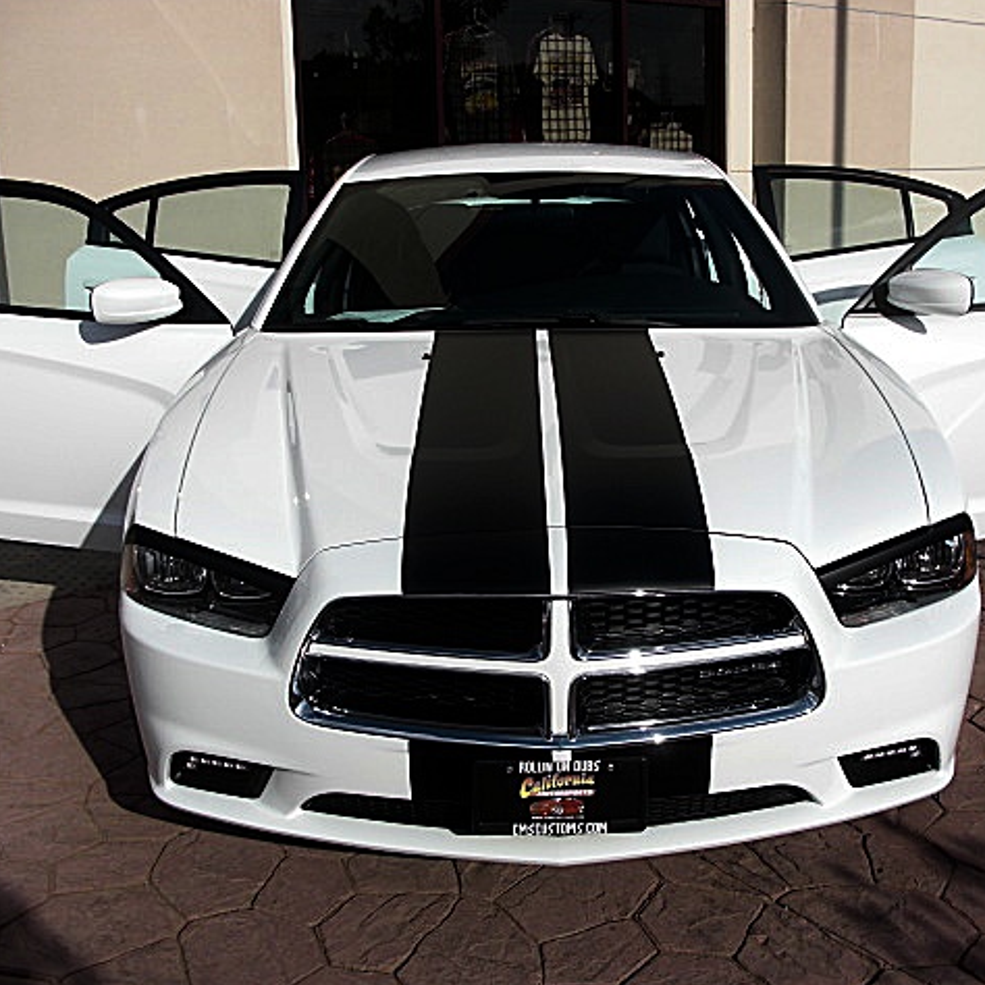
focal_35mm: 43
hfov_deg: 39.1
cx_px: 542
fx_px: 1384
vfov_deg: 39.2
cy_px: 492
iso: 50
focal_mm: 6.3
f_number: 7.9
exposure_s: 1/200
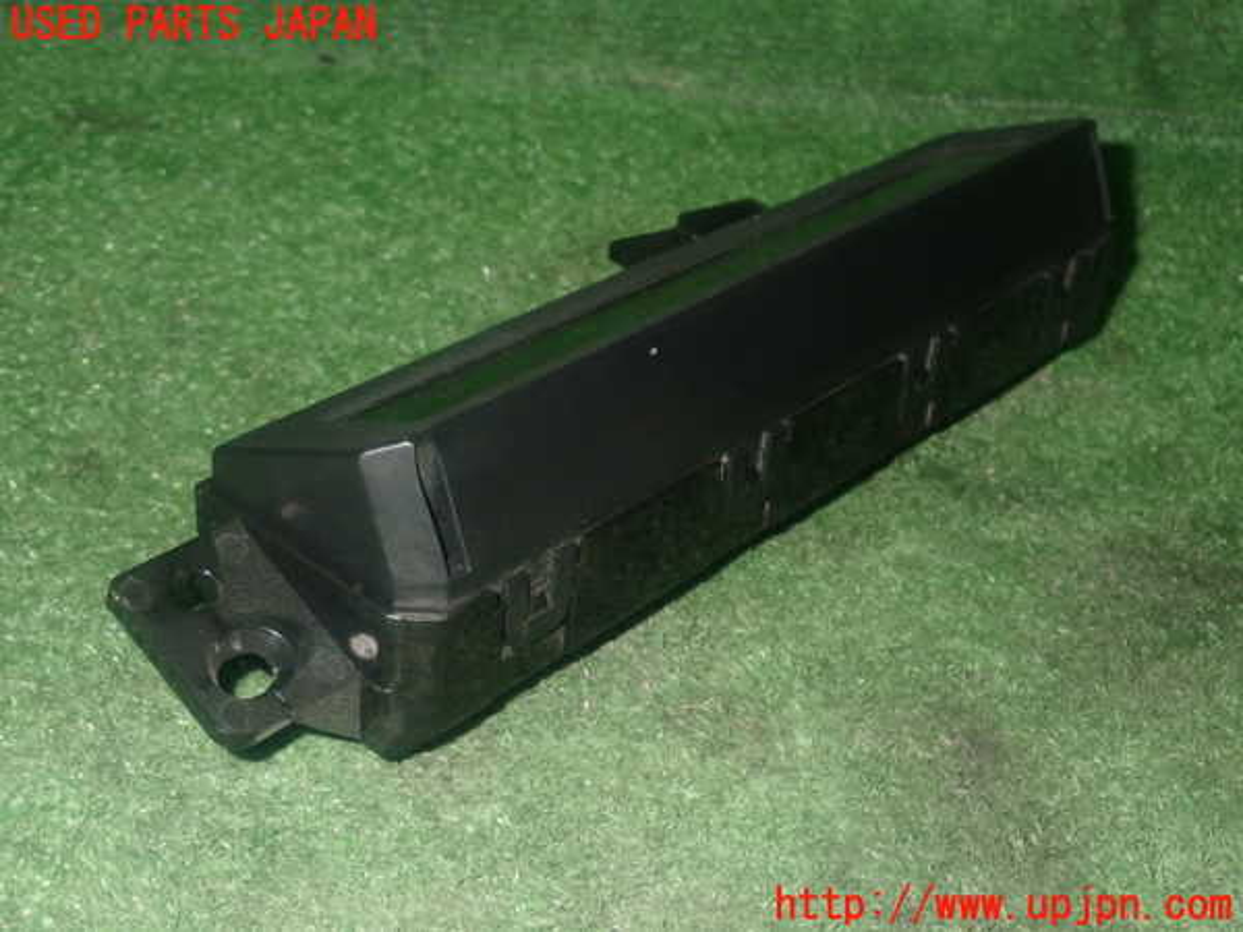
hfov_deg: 38.2
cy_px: 466
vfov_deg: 29.1
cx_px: 622
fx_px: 1795
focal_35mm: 50
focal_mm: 9.01
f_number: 9
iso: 800
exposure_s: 1/50
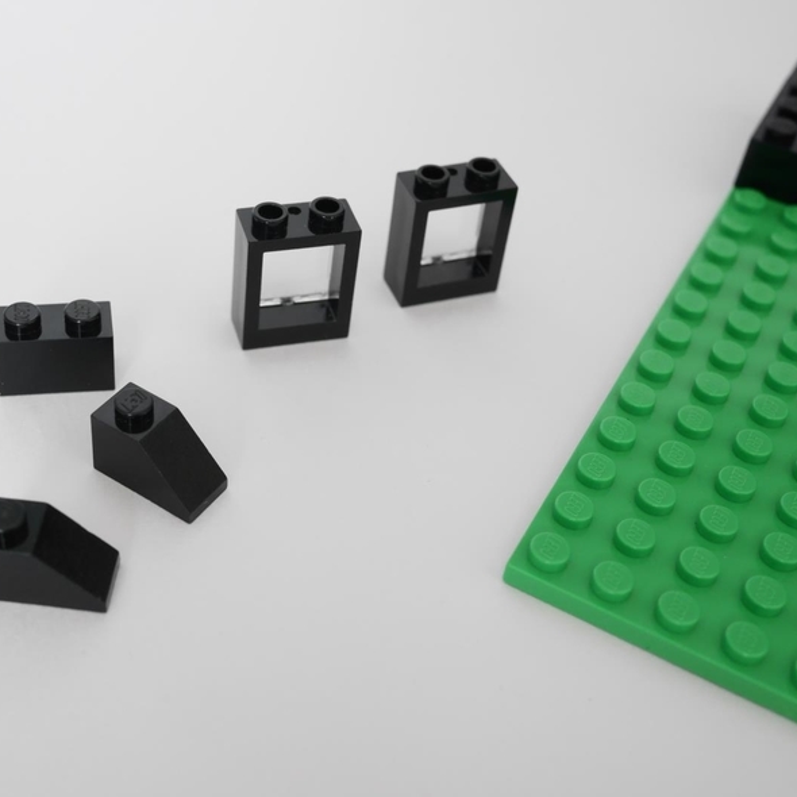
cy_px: 394
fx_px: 1250
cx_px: 266
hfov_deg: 35.0
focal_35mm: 48
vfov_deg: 35.4
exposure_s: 1/60
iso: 500
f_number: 5
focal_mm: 20
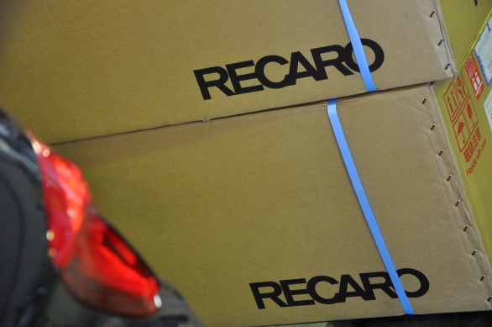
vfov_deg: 11.4
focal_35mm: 120
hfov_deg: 17.1
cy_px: 164
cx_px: 246
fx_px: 1638
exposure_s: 1/30
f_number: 5.3
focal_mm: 80
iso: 900
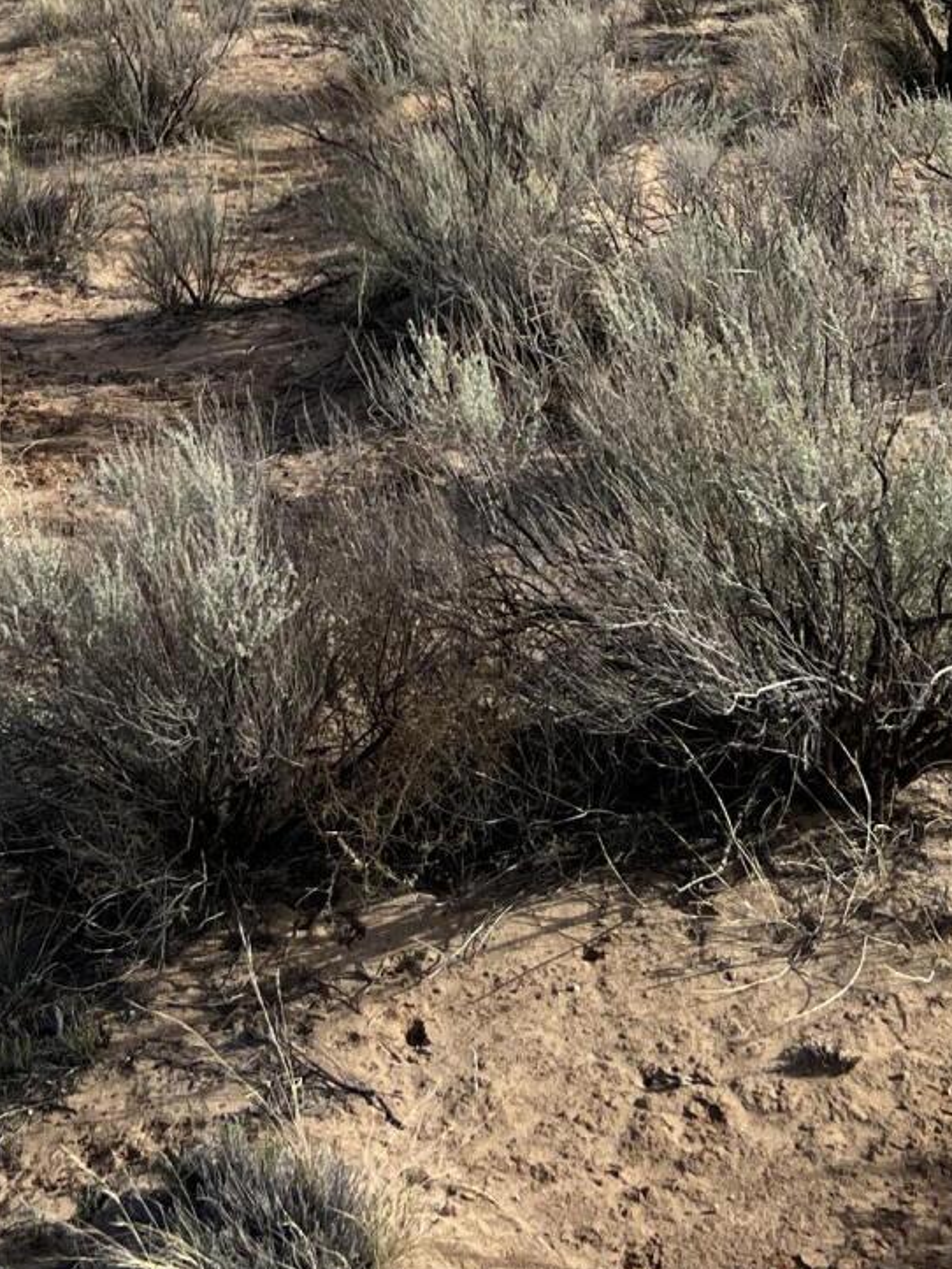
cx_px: 288
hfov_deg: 20.4
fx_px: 2639
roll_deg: +0.0
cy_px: -269
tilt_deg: -3.1
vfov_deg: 24.4
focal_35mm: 72
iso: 50
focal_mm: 5.7
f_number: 1.5
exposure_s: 1/4444
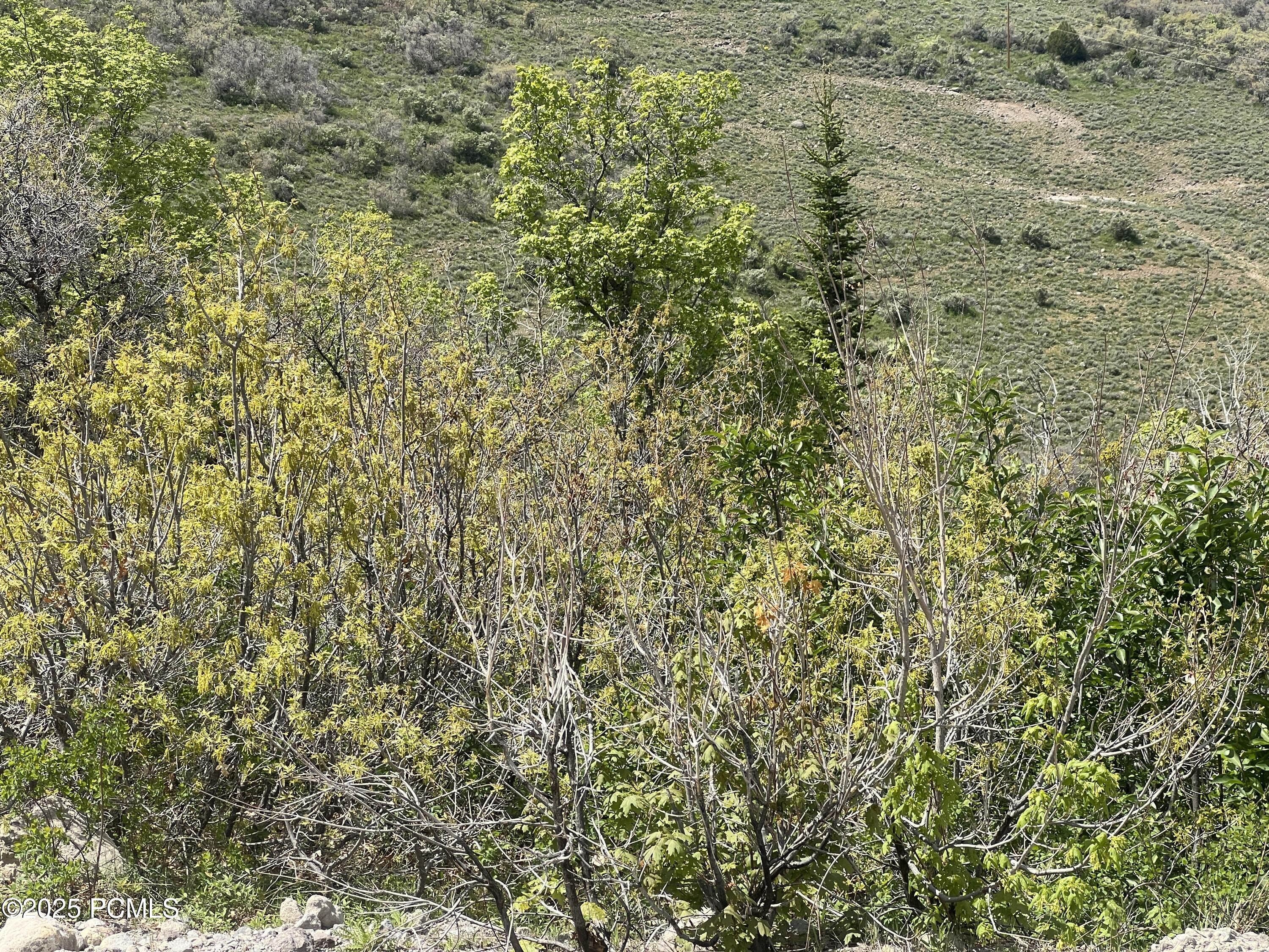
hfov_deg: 25.3
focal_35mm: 77
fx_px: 2823
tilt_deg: -5.4
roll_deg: +4.0
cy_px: 476
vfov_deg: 19.1
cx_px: 634
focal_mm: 9
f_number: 2.8
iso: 32
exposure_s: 1/589
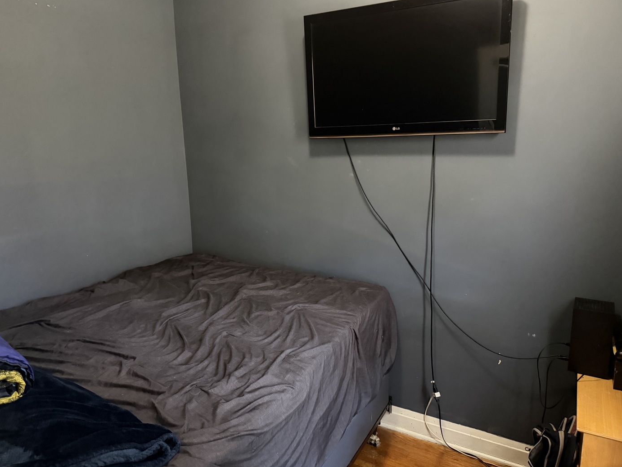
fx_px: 449
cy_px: 226
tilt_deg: -11.2
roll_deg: +0.5
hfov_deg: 69.4
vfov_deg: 54.9
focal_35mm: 25
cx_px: 309
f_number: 1.78
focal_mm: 6.76
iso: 1000
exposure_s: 1/30
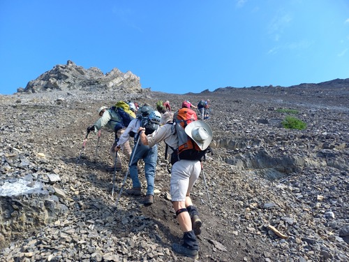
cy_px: 131
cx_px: 174
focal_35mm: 25
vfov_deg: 54.9
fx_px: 252
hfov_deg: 69.4
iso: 50
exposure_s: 1/498
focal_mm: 4.65
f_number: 1.8
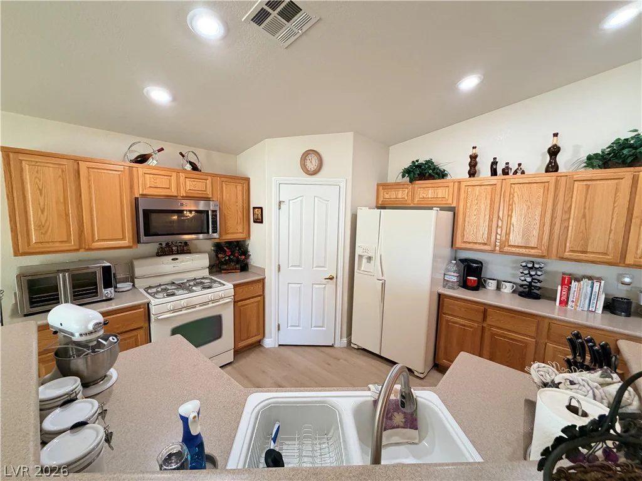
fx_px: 260
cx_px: 321
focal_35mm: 14
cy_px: 240
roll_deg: -0.1
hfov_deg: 102.1
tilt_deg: -6.1
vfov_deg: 85.7
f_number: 2.2
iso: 320
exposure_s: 1/60
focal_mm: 2.22
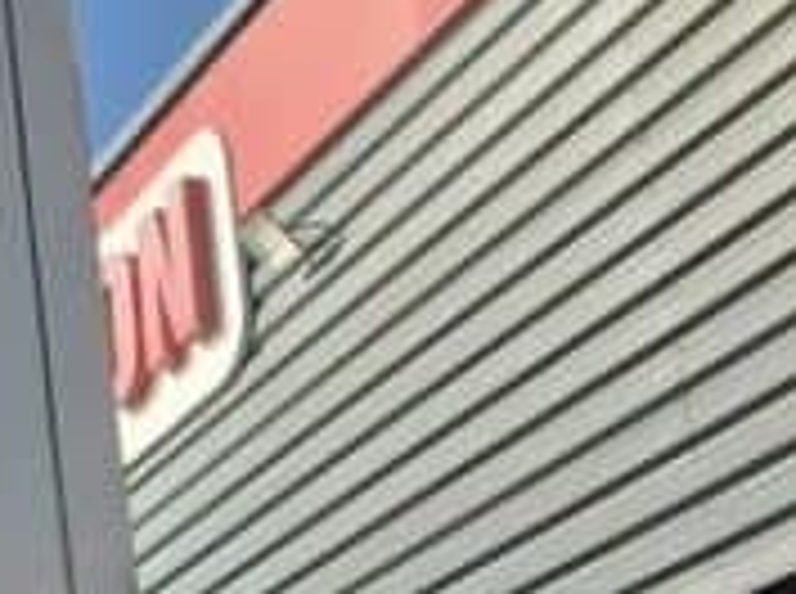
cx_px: -832
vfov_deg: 14.1
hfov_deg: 15.4
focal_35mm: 100
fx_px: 2295
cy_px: 783
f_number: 1.8
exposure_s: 1/2480
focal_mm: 5.4
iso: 25
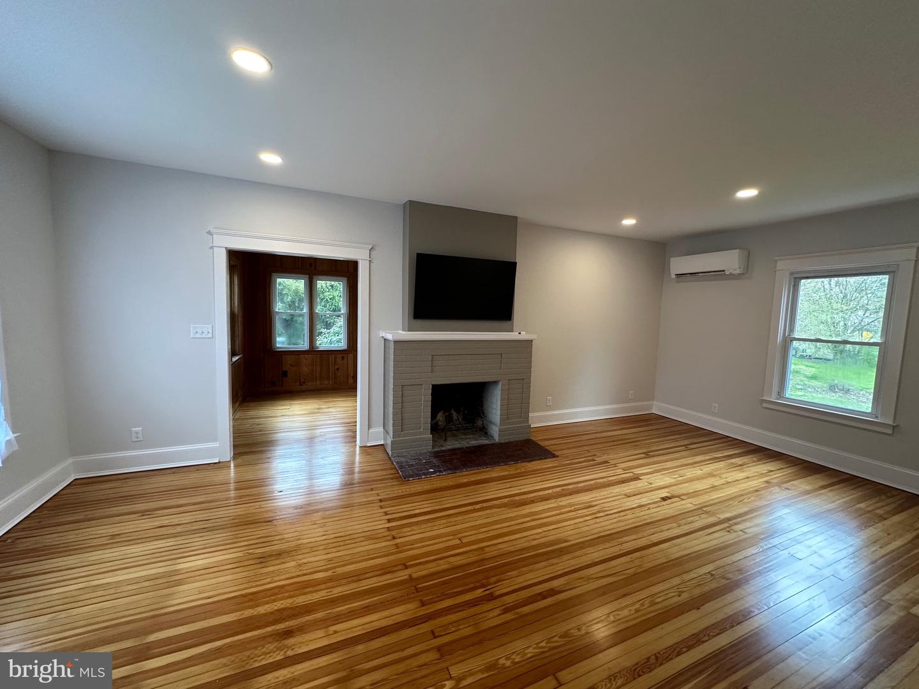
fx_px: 372
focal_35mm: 14
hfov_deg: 102.1
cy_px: 344
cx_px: 460
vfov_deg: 85.7
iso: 200
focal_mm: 2.22
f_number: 2.2
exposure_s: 1/120
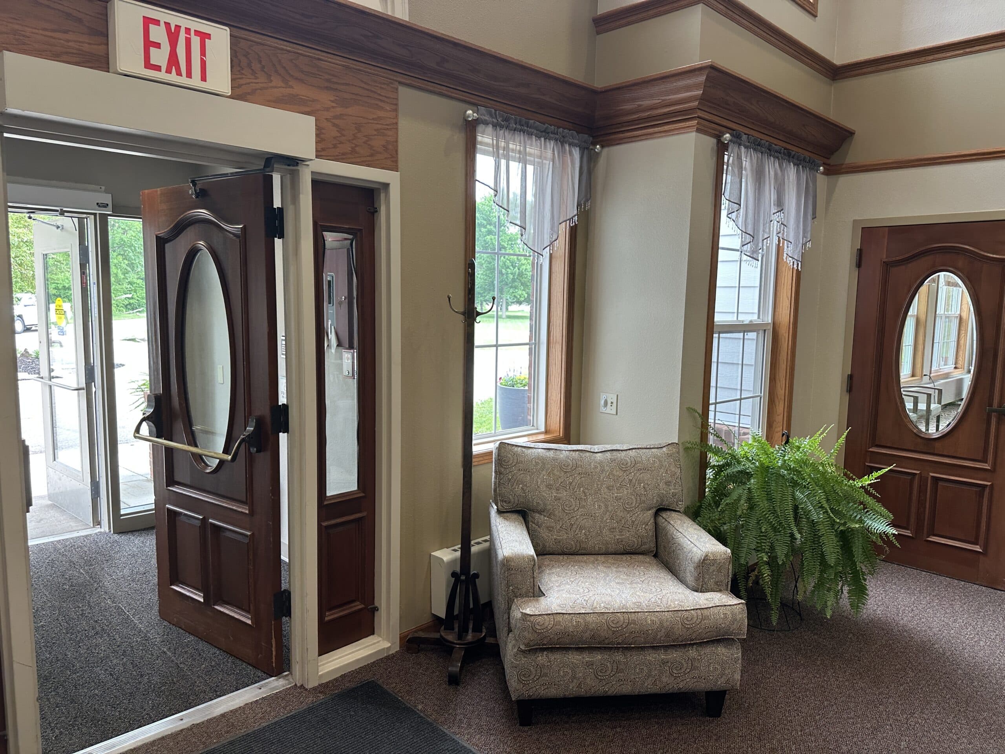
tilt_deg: -5.7
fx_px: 697
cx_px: 502
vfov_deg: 56.8
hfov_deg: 71.6
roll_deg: -1.0
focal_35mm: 24
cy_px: 377
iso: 125
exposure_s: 1/120
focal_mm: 6.86
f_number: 1.78
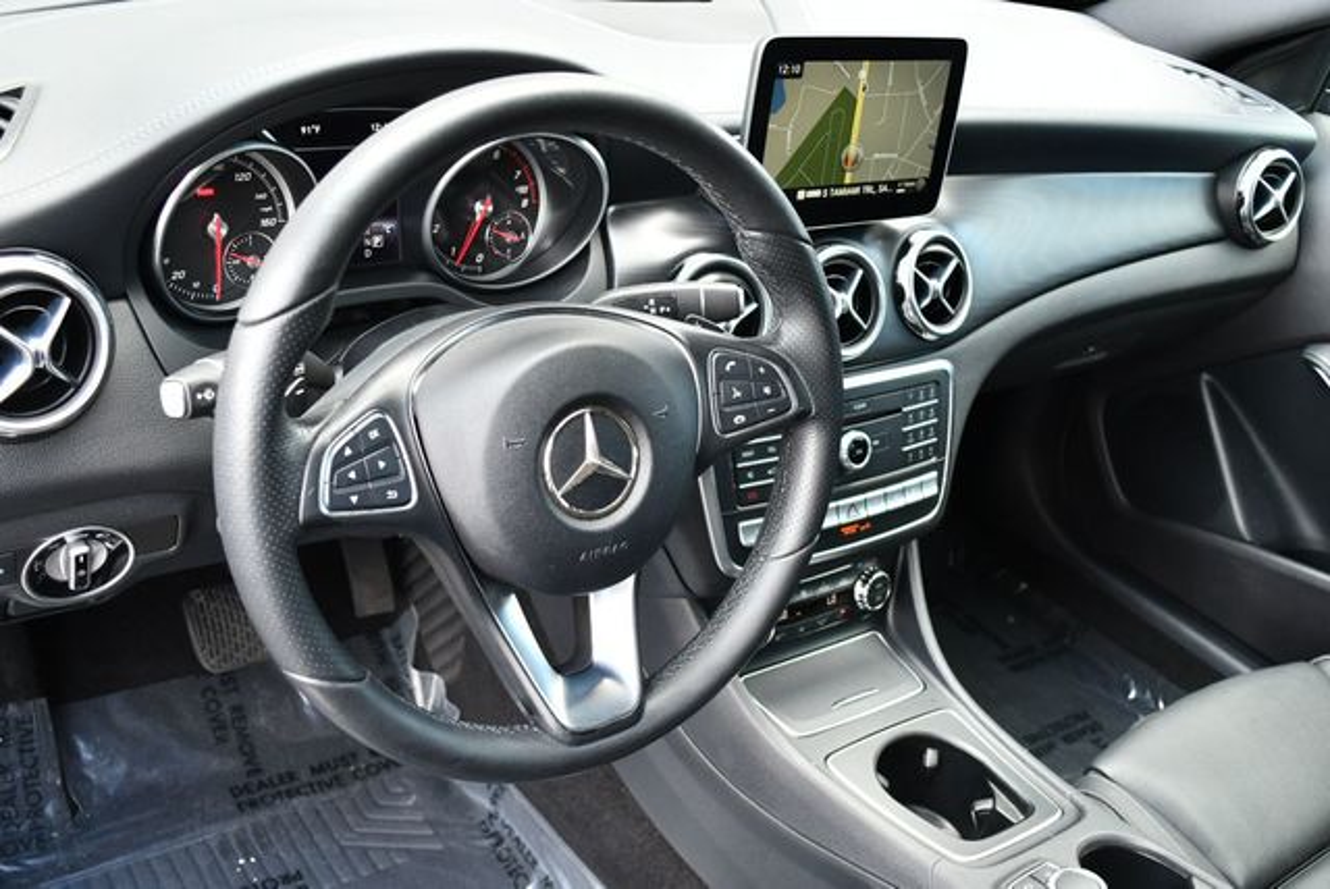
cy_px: 444
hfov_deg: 53.1
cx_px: 665
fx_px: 1331
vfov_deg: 36.9
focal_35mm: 36
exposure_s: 1/200
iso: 800
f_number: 3.5
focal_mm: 18
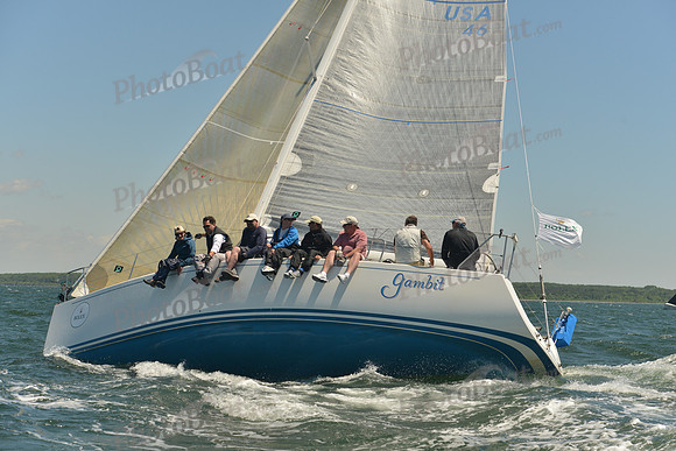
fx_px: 1315
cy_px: 226
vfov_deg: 19.5
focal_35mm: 70
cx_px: 338
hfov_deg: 28.8
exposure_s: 1/800
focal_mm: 70
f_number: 6.3
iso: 400
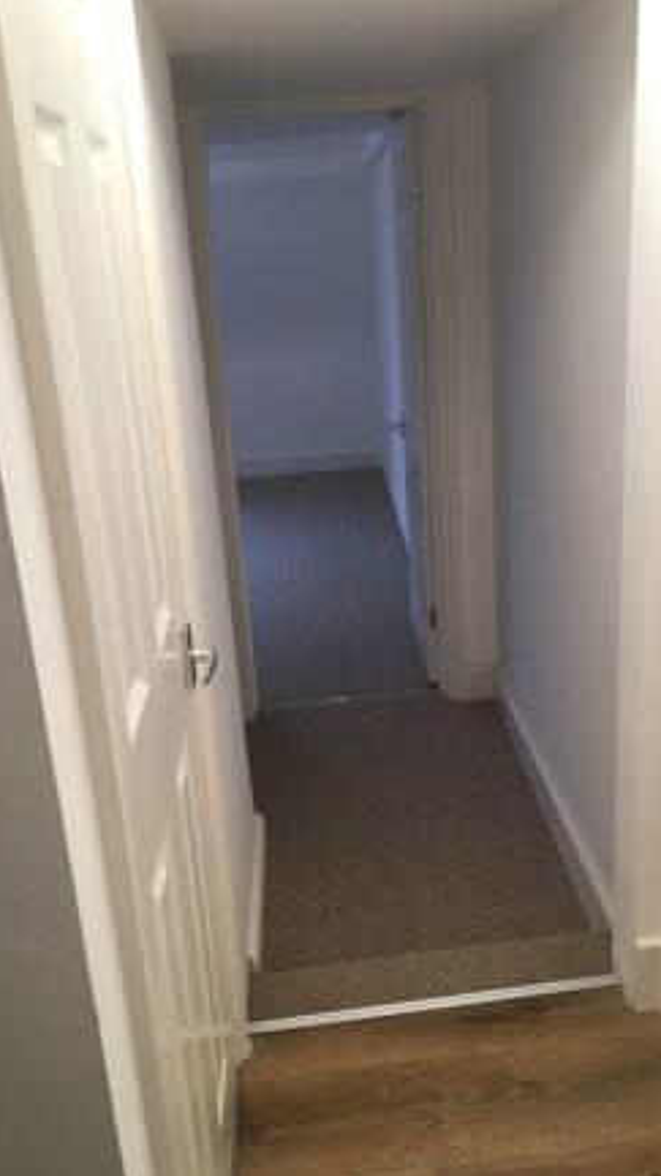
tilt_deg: -20.4
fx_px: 997
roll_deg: +3.8
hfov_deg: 36.6
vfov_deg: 61.0
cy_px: 587
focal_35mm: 32
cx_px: 373
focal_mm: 4.15
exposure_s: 1/33
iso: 64
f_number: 2.2
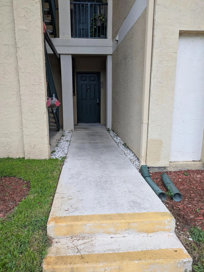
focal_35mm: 25
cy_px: 136
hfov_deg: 54.9
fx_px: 196
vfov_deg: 69.4
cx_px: 102
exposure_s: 1/167
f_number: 1.89
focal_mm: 5.43
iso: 54
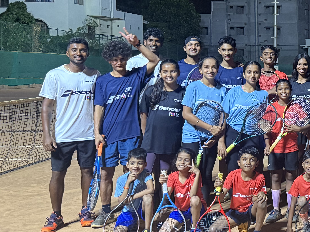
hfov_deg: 27.0
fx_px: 555
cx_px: 388
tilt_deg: -0.1
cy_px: 78
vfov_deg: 23.5
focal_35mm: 62
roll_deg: +0.0
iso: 400
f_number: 1.78
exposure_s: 1/50
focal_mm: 6.76
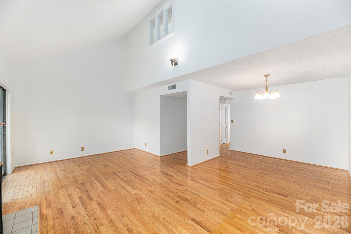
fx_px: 136
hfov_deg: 104.3
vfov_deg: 81.2
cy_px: 117
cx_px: 176
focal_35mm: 14
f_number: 7.1
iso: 320
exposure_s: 1/125
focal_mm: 14
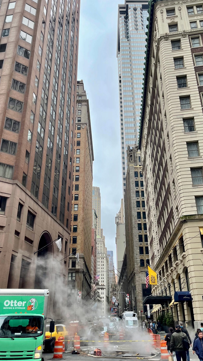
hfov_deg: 40.1
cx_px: 112
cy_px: 175
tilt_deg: +26.6
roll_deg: +2.5
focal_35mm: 29
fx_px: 278
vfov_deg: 66.1
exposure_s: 1/1279
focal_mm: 5.1
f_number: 1.6
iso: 32
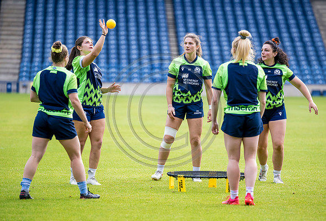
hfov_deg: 8.2
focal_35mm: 251
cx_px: 175
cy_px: 121
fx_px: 2281
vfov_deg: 5.5
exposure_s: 1/1000
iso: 800
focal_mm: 200
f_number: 3.2
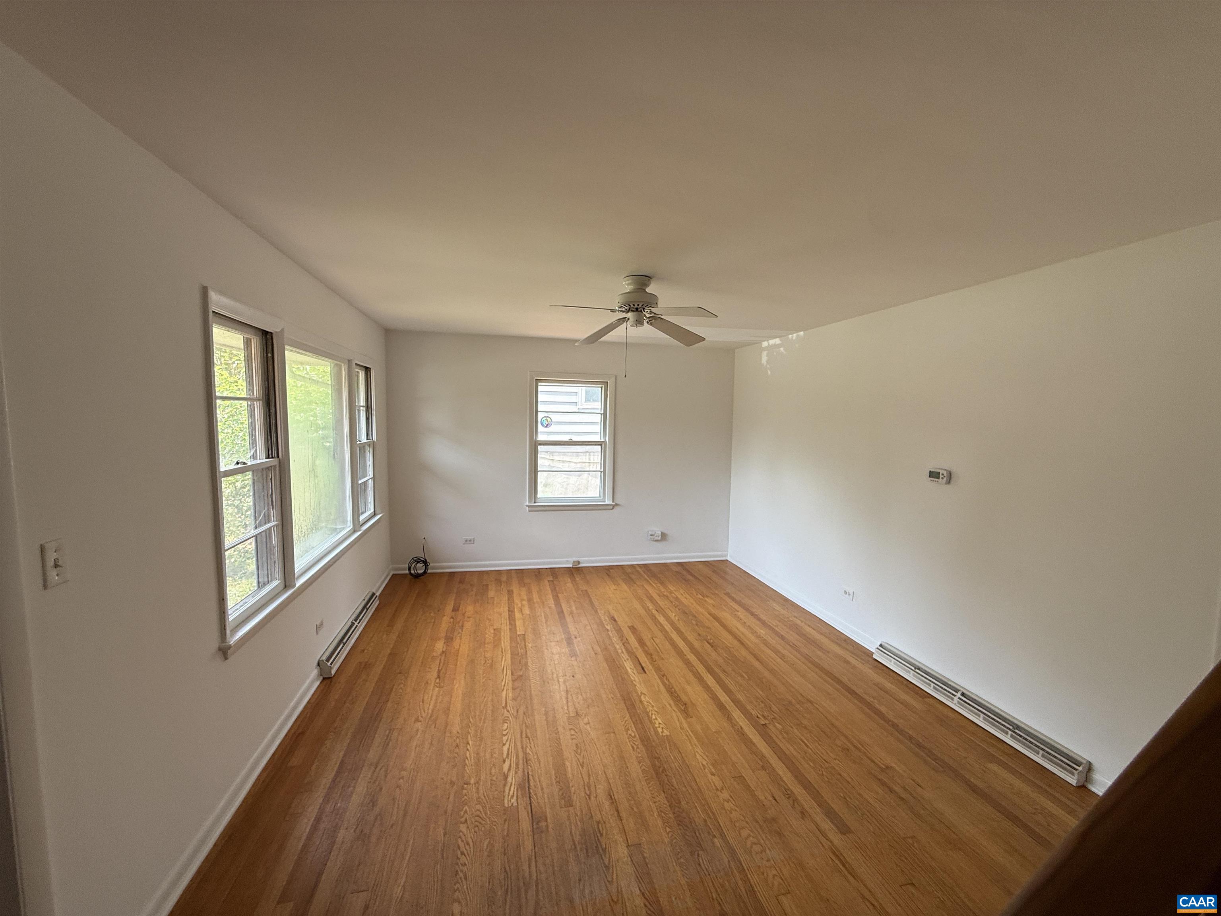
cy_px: 458
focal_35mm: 14
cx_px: 610
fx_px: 494
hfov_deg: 102.1
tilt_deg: -3.5
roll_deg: -0.7
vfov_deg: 85.7
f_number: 2.2
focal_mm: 2.22
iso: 64
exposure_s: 1/119
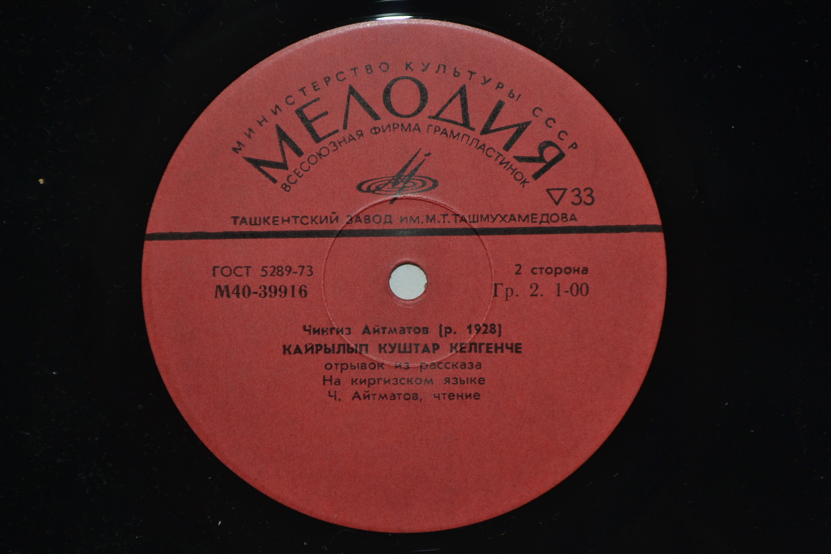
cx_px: 416
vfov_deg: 16.6
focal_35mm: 82
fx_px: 1904
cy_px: 277
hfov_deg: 24.6
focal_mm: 55
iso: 200
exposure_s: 1/60
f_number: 5.6
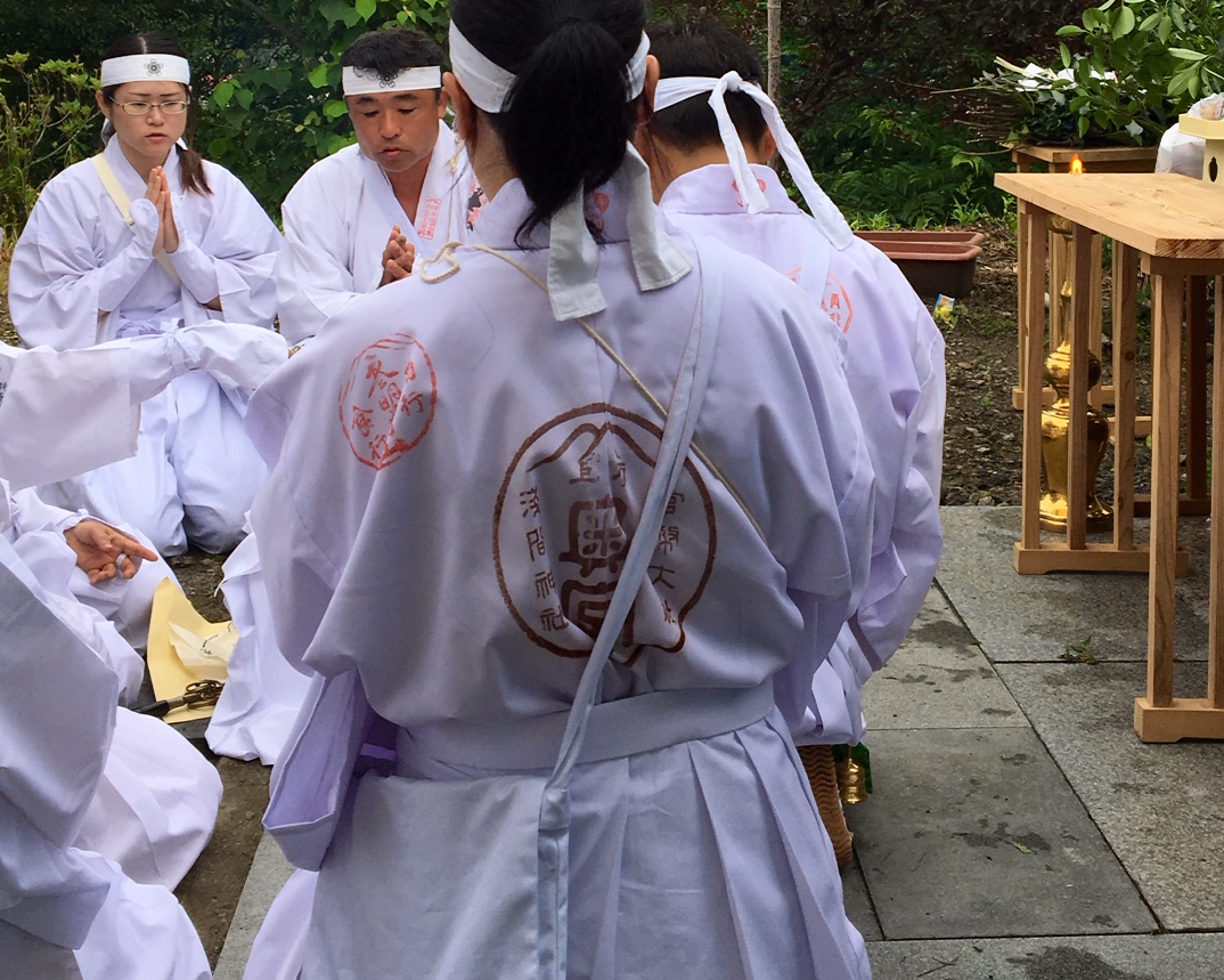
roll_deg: +1.5
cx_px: 626
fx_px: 1956
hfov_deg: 34.7
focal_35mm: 54
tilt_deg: -5.3
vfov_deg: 27.5
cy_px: 195
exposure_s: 1/333
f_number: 2.2
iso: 25
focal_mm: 4.15
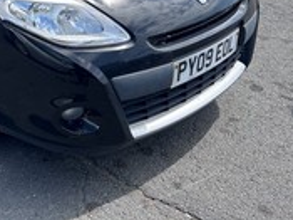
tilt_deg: -18.9
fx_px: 440
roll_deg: -1.3
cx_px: 20
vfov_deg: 26.7
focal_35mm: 52
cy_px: 7
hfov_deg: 34.4
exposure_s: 1/2571
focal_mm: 5.7
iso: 50
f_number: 1.5
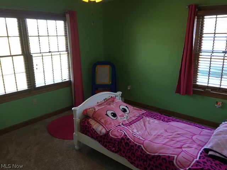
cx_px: 114
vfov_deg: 48.2
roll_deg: +0.1
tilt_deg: -15.1
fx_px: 190
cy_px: 85
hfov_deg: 61.7
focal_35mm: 29
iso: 32
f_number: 2.2
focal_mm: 4.15
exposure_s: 1/30
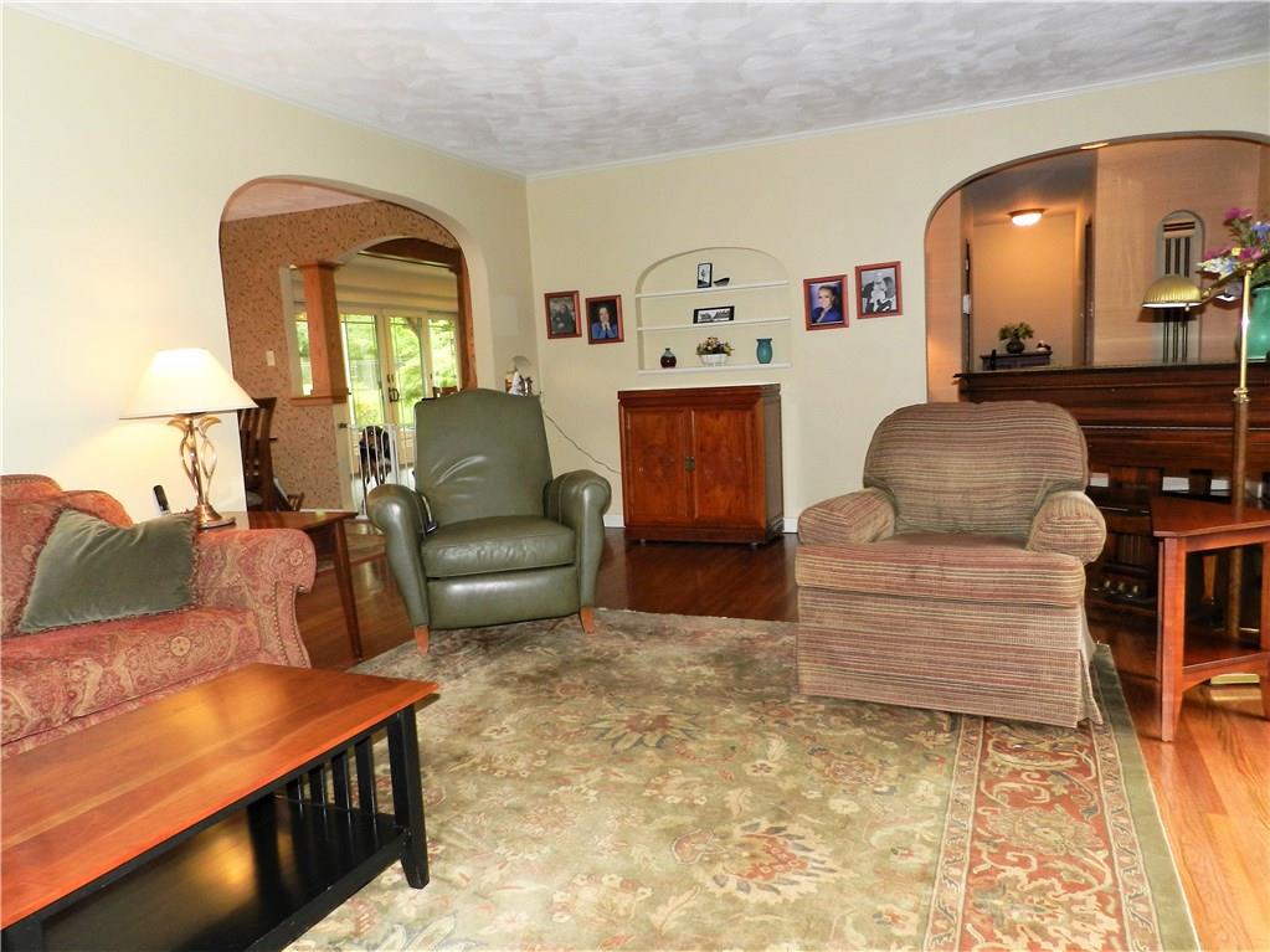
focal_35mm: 23
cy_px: 476
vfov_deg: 58.9
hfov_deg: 73.9
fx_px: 844
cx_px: 635
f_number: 3.4
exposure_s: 1/30
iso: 220
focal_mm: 4
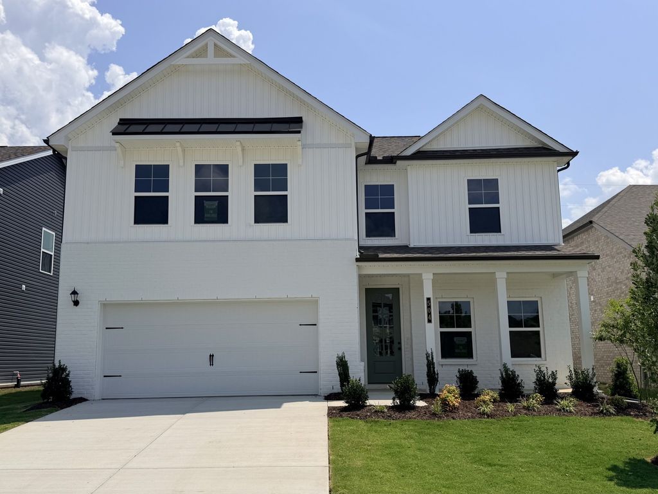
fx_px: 456
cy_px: 247
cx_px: 329
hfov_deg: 71.6
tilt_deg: +8.7
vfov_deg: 56.8
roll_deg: +0.3
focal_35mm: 24
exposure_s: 1/9091
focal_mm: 6.76
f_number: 1.78
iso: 80
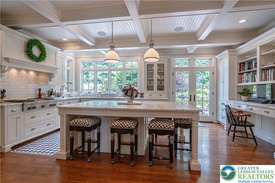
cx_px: 138
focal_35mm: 16
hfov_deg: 96.7
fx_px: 122
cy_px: 92
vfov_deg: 73.7
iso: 800
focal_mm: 16
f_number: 5
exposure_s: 1/1600
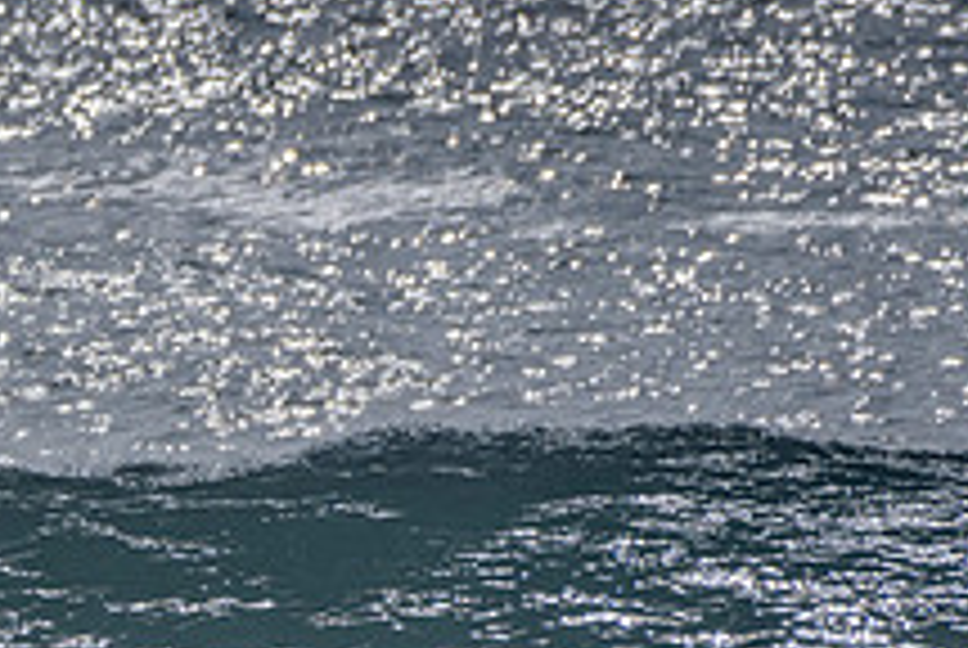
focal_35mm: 1650
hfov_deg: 1.2
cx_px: -581
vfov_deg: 0.8
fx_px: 44427
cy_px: 585
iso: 64
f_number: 9
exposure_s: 1/2000
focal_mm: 500
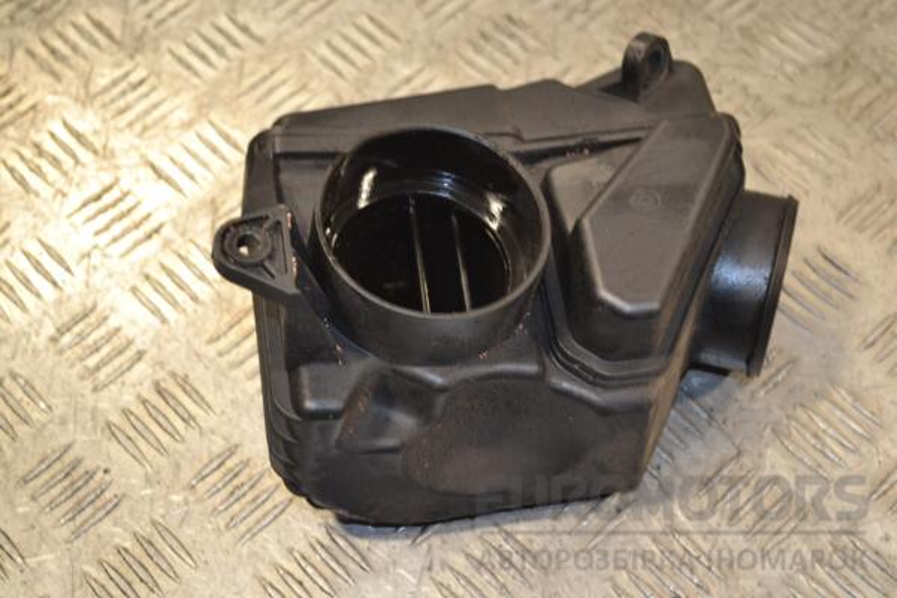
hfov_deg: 31.9
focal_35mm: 63
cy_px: 299
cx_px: 448
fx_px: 1570
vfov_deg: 21.6
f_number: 5.3
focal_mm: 42
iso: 400
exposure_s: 1/80
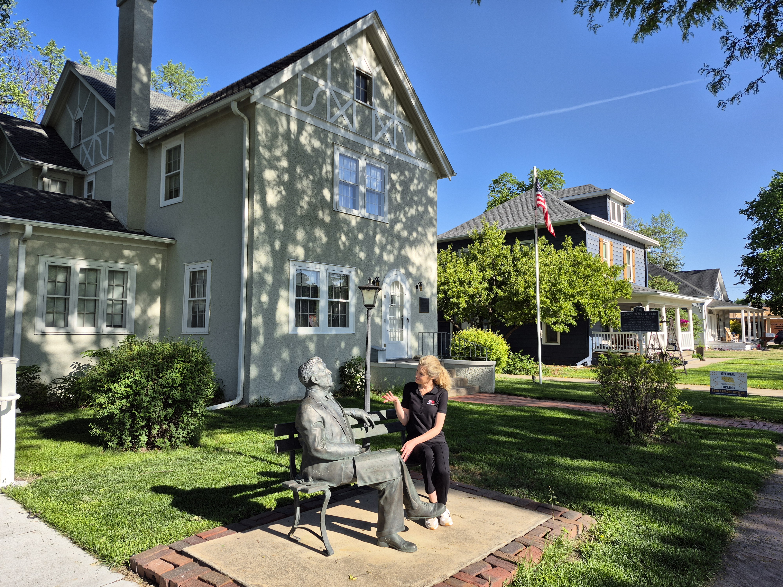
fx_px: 520
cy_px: 294
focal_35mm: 23
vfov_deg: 58.9
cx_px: 392
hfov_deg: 73.9
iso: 25
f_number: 1.8
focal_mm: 5.4
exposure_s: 1/1052
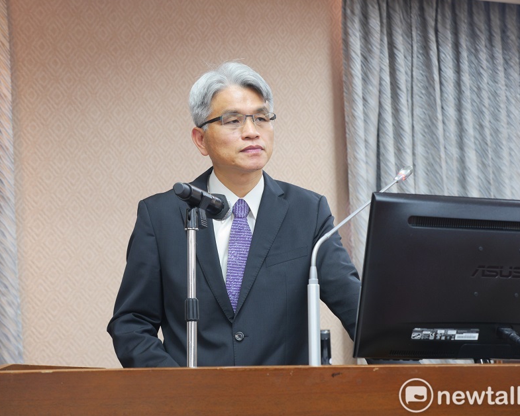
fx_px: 1139
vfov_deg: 20.7
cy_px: 206
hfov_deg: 25.7
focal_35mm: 74
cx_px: 253
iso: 200
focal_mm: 35
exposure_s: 1/13
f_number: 4
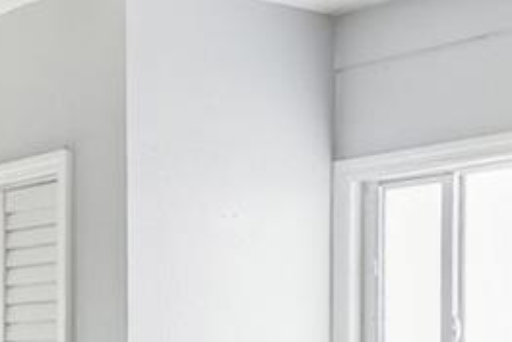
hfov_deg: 21.0
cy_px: 414
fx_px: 1379
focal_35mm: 97
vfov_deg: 13.7
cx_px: 173
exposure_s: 1/20
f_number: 4.5
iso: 400
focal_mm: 16
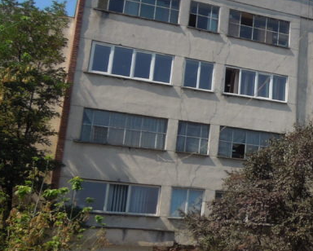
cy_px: 112
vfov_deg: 23.5
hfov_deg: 26.5
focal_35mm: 65
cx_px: 357
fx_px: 603
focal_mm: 4.5
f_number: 6.6
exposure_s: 1/320
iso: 100
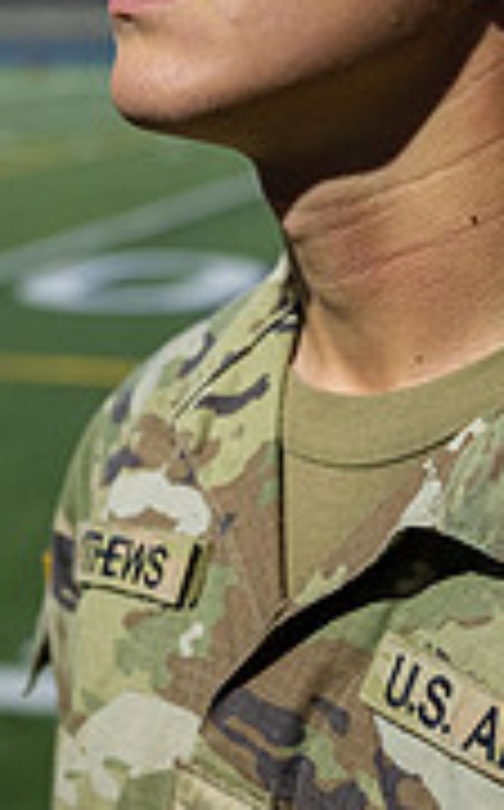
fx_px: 2359
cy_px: 101
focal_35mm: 107
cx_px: 130
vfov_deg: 19.2
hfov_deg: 12.2
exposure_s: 1/200
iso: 1250
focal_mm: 32.5
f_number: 2.8
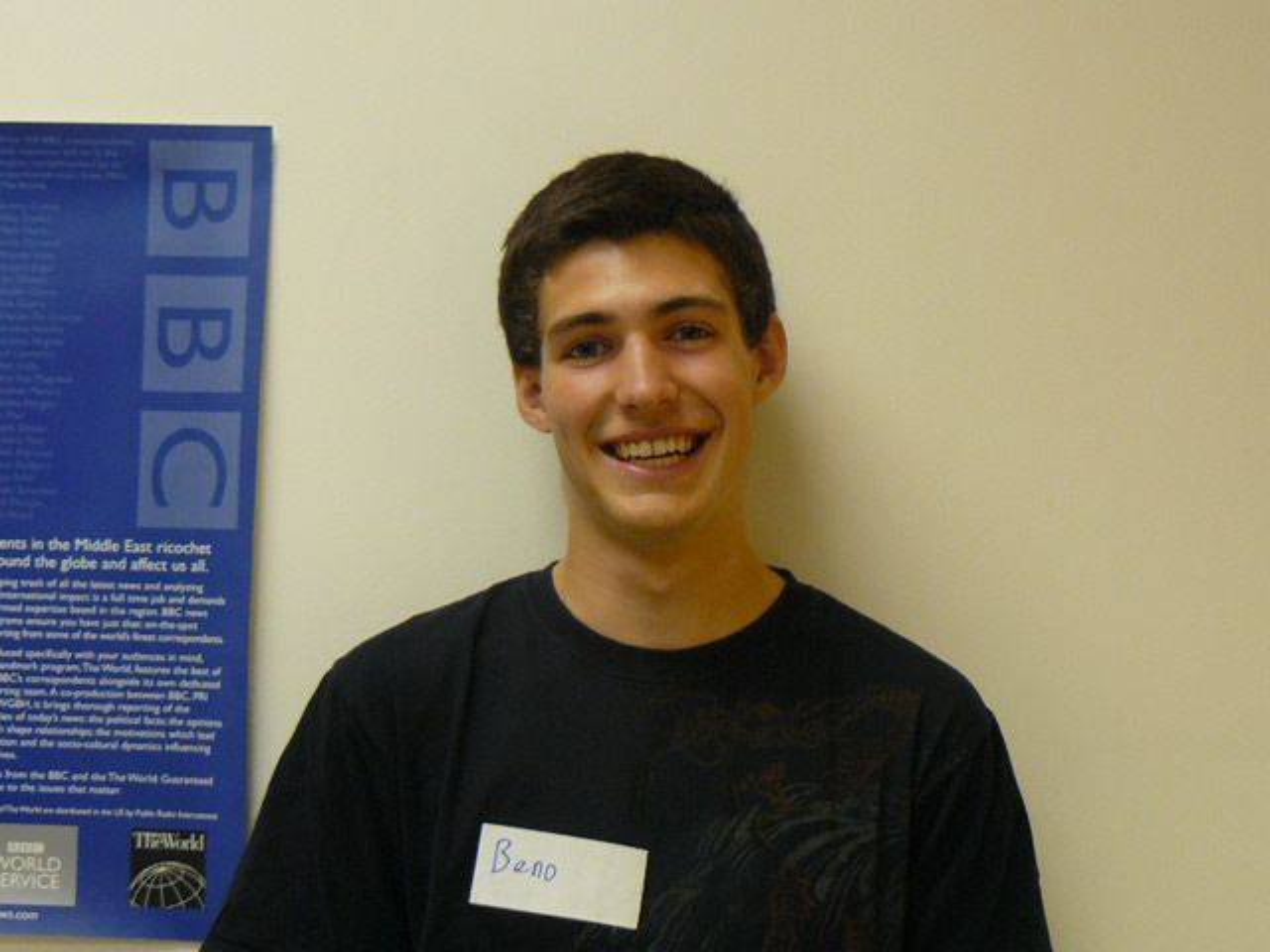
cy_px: 476
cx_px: 635
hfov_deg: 31.2
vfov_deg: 23.7
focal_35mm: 62
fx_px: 2275
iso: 160
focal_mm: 6.8
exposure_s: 1/30
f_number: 2.8
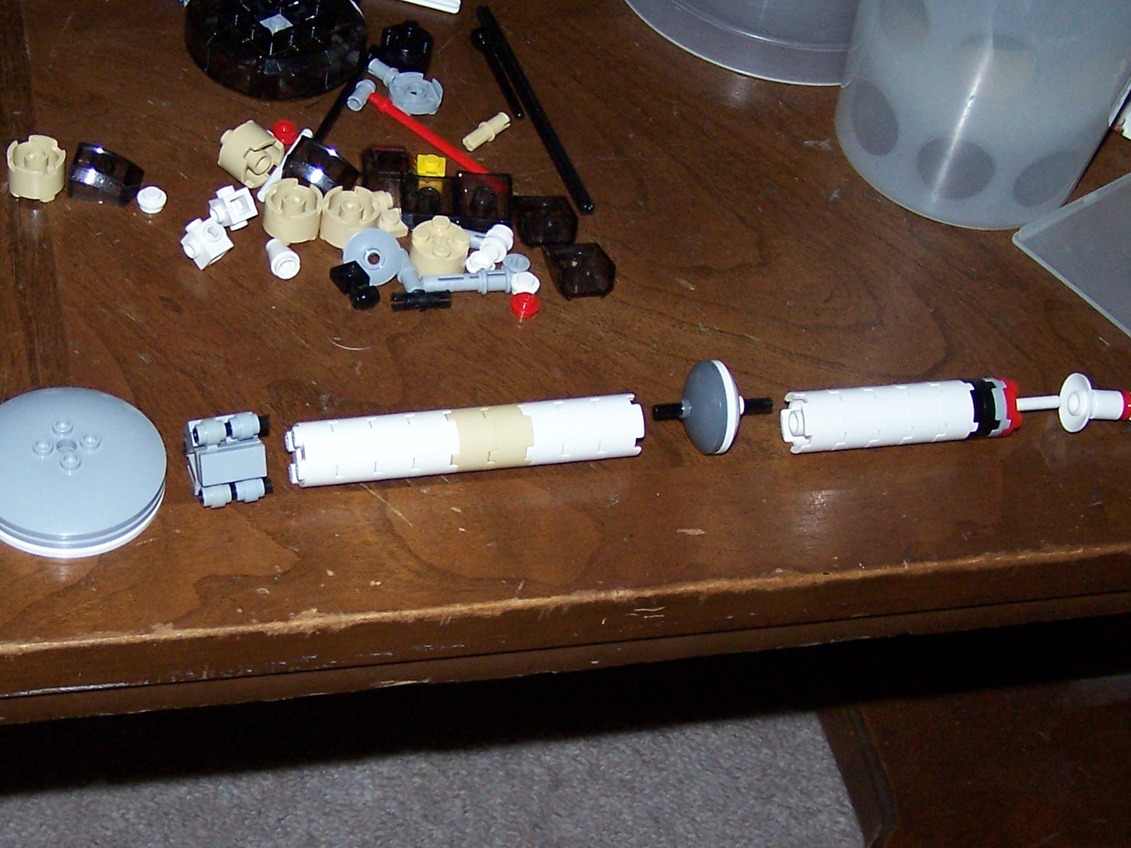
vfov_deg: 22.2
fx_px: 2156
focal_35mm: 66
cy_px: 466
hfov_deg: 29.3
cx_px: 417
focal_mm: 6.3
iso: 140
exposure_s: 1/60
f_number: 2.8
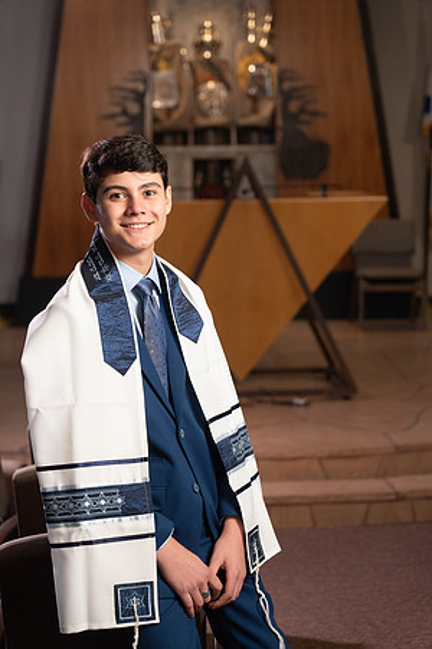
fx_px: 1602
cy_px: 324
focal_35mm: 89
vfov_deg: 22.9
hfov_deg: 15.4
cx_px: 216
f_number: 4
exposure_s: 1/250
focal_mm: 89
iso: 1250
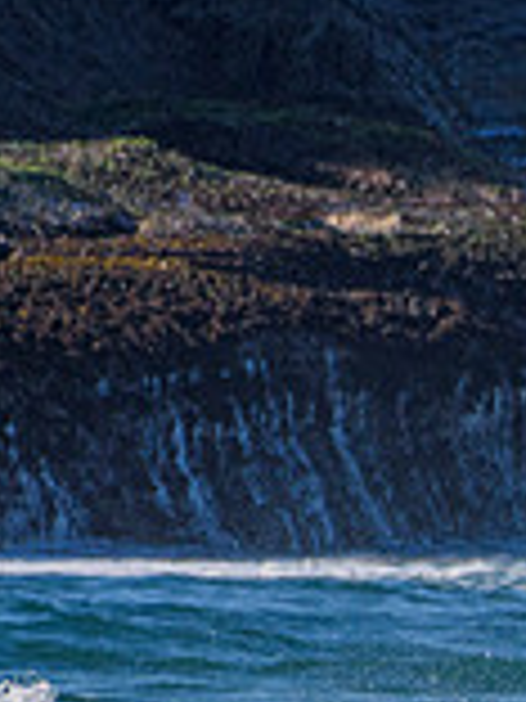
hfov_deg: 0.6
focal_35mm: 2682
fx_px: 54338
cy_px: 745
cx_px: 1079
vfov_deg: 0.7
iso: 320
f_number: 5.6
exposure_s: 1/2000
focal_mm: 500
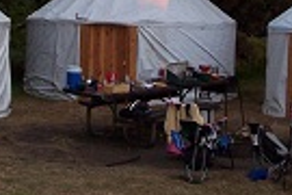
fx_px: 876
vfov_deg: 12.4
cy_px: -46
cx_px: 158
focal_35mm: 108
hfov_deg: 18.9
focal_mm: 6
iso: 140
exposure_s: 1/60
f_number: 2.8
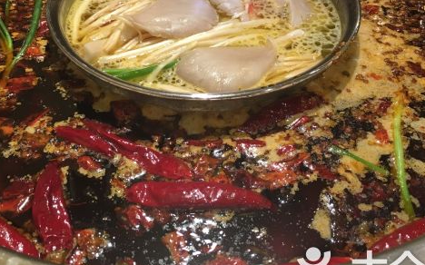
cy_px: 78
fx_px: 533
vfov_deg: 27.7
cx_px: 207
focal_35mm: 46
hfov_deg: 43.5
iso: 80
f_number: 2.2
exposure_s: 1/33
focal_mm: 4.15
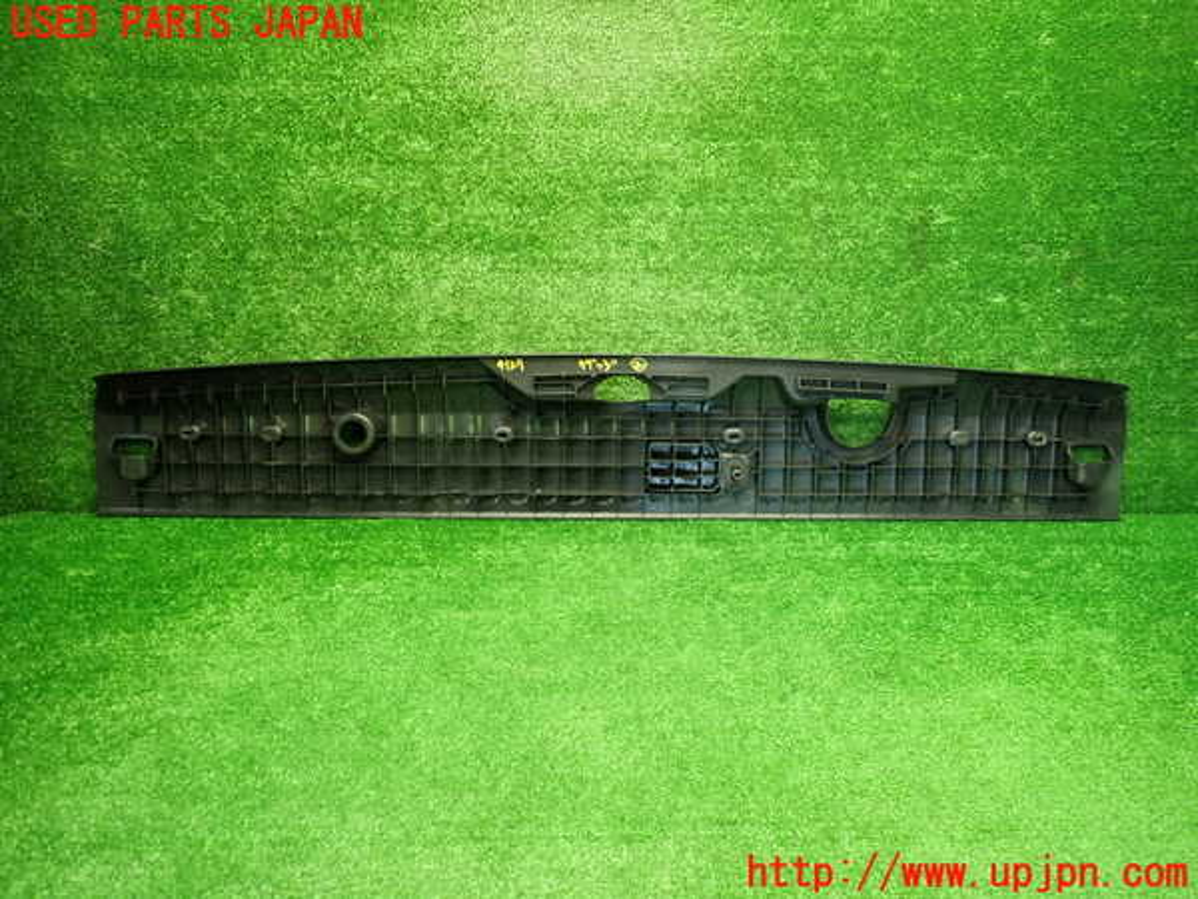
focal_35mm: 25
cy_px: 450
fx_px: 865
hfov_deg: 69.4
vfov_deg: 54.9
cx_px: 599
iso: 250
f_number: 2
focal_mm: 4.5
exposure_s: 1/30
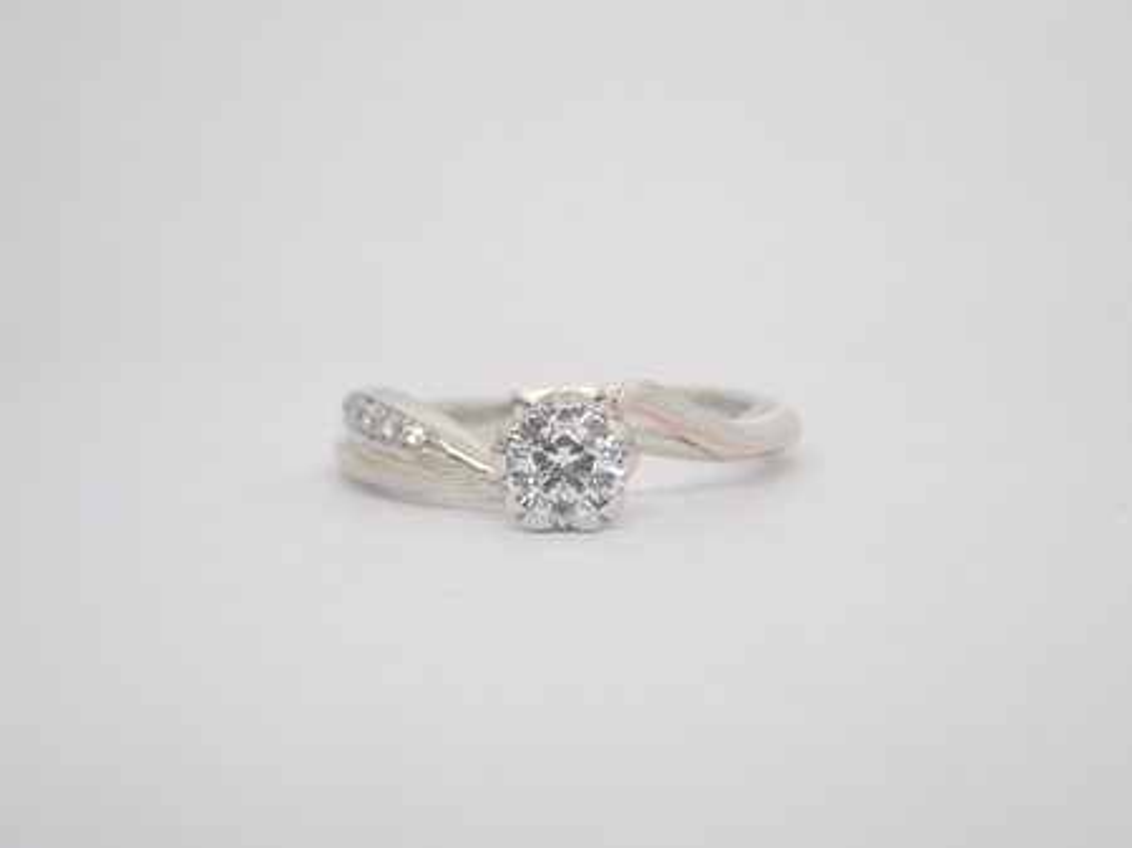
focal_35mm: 82
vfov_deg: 18.0
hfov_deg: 23.8
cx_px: 566
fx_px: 2680
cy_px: 424
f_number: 4.3
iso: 200
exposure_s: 1/100
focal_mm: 14.62
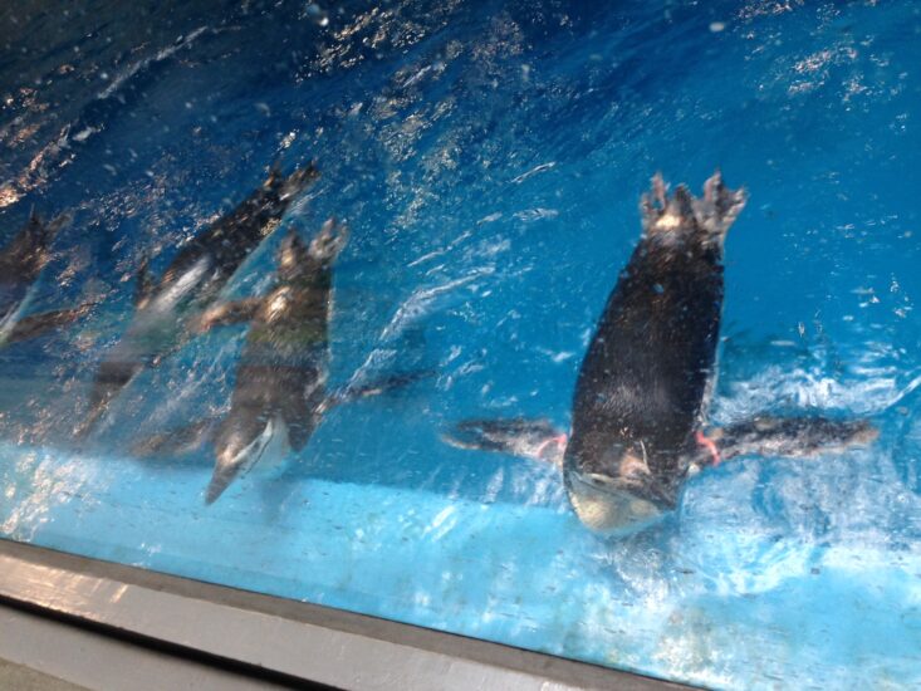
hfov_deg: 55.3
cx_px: 460
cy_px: 346
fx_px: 878
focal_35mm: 33
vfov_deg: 43.0
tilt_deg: -43.6
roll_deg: +34.9
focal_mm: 4.12
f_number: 2.4
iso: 100
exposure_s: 1/20
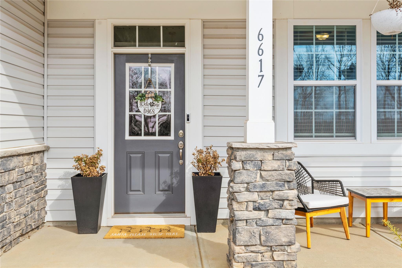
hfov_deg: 58.7
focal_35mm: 32
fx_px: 357
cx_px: 201
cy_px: 134
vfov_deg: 41.1
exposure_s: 1/250
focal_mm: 32
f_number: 8
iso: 200
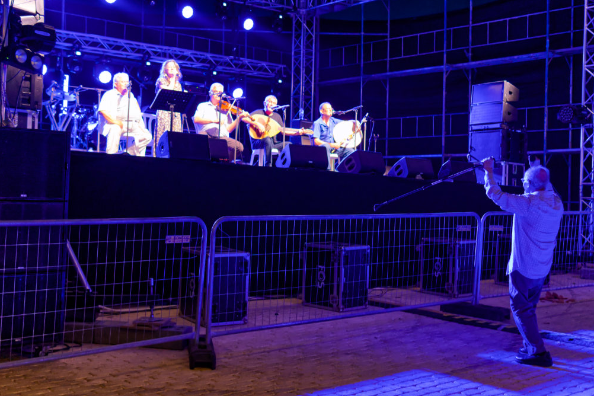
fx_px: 759
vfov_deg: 29.2
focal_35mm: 46
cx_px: 301
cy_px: 194
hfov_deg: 42.7
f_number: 2
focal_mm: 30
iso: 2500
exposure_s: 1/160
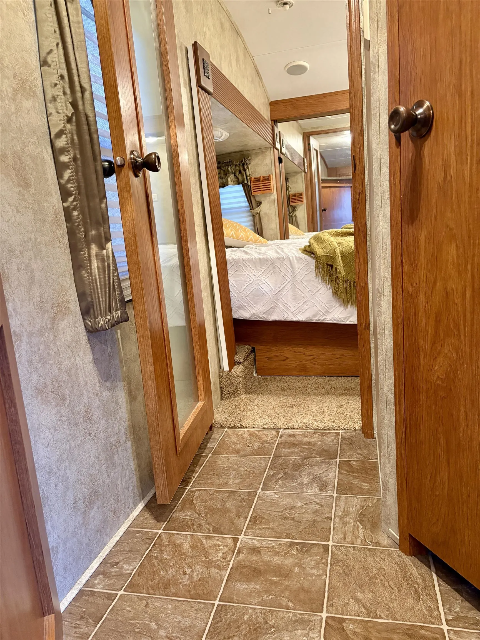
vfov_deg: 67.3
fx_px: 481
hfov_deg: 53.1
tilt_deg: -11.2
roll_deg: +5.0
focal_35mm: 26
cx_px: 240
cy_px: 320
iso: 500
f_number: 1.6
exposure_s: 1/54
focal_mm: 5.96
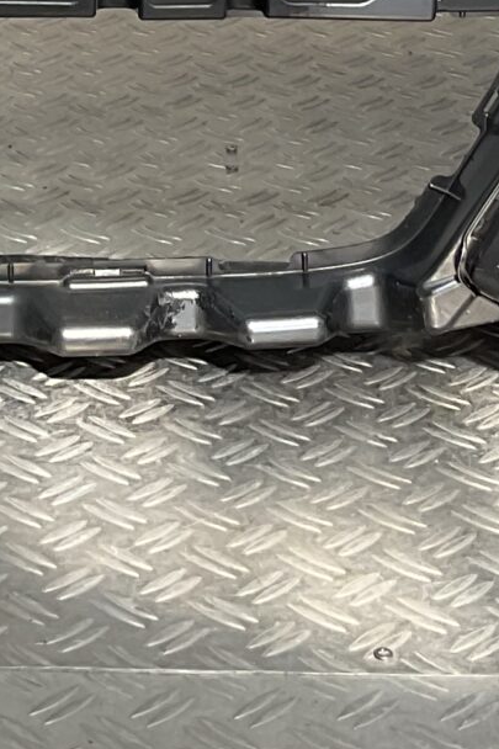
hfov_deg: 10.6
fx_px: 2642
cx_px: -121
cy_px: -402
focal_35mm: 127
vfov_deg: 14.9
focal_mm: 3
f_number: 1.8
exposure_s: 1/322
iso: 16
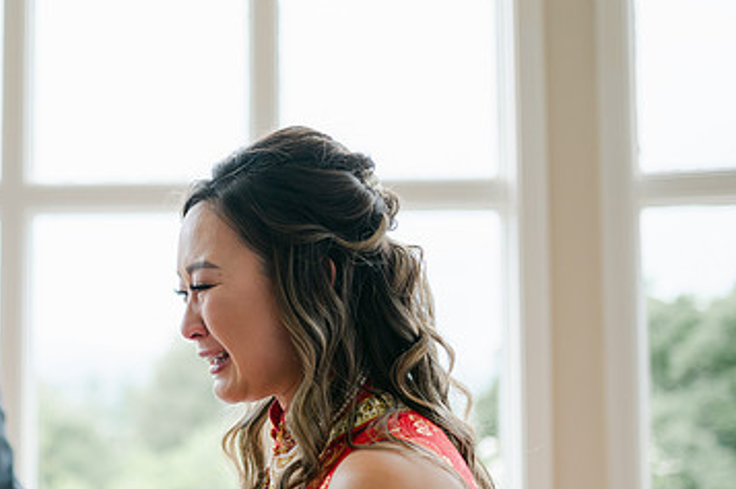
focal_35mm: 61
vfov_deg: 22.2
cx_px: 183
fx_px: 1245
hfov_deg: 32.3
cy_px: 289
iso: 100
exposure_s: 1/1600
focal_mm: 35
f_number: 1.4
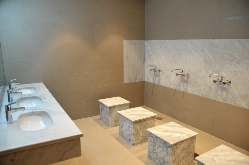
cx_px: 124
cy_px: 82
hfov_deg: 67.4
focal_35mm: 27
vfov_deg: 47.8
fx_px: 187
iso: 250
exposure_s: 1/30
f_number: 3.5
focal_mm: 18
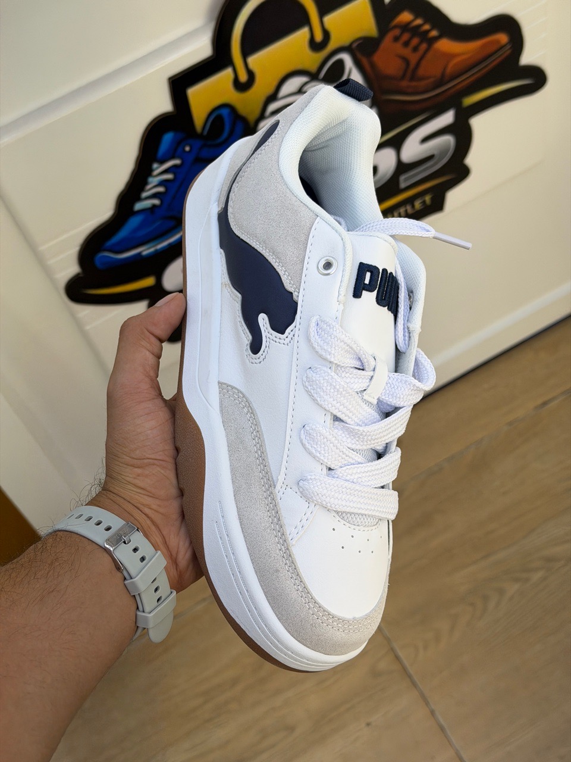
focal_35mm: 48
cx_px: 286
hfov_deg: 30.3
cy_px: 381
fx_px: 1056
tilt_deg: -54.8
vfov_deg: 39.7
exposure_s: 1/131
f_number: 1.78
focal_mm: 6.76
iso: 50
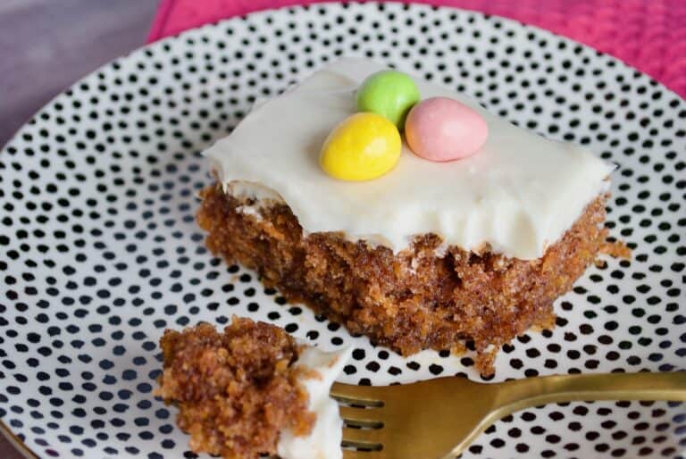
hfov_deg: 29.8
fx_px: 1288
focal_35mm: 68
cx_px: 343
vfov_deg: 20.2
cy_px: 230
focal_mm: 45
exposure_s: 1/25
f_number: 5.3
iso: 200
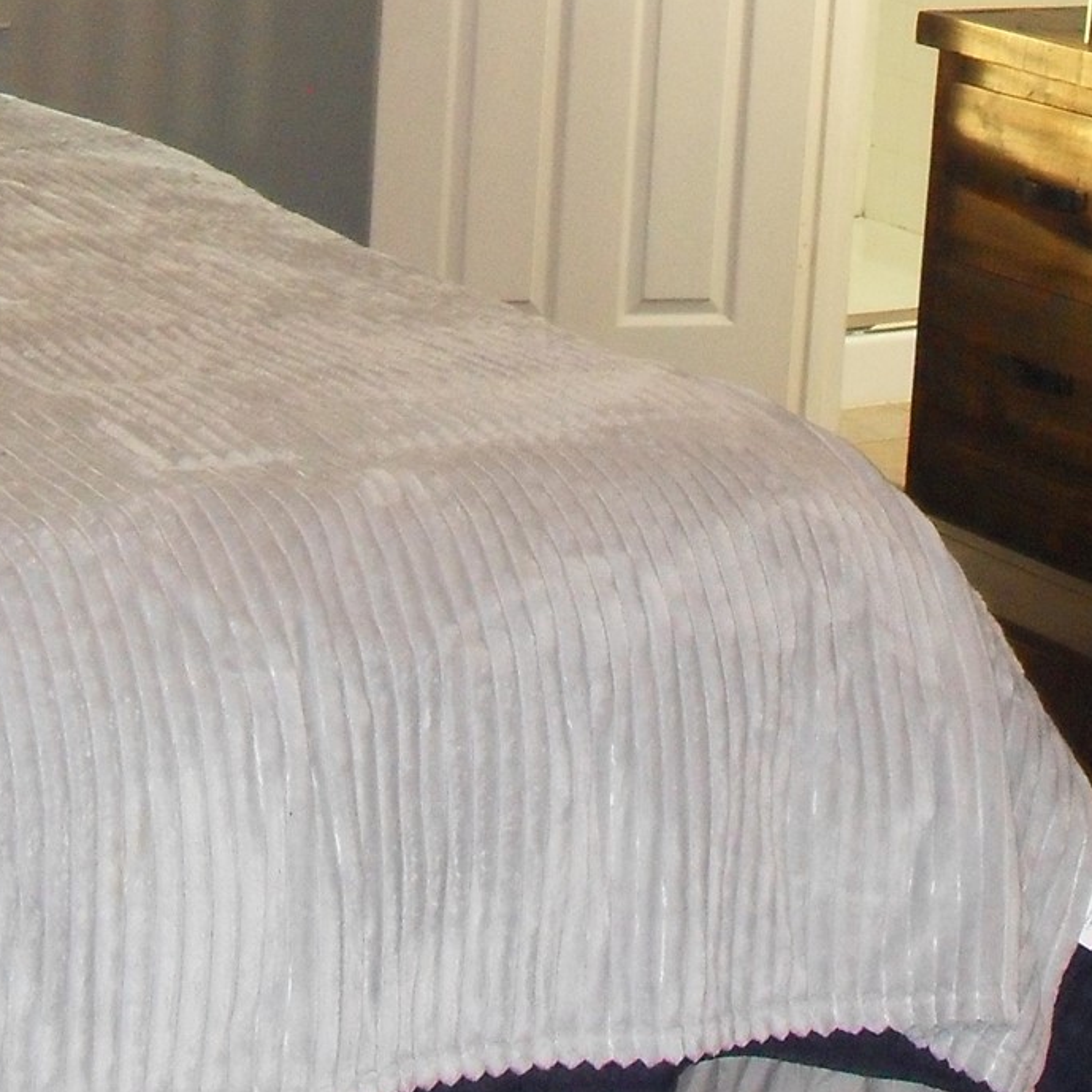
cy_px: -8
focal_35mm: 92
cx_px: 713
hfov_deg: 18.8
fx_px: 3284
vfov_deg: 18.4
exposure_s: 1/45
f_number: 3.5
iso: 400
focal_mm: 6.3
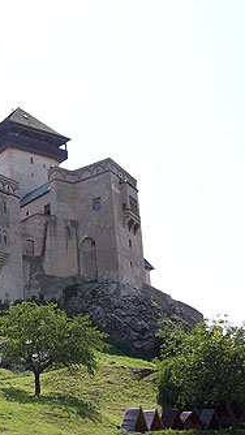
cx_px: -14
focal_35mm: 66
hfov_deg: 17.7
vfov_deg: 31.9
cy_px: 216
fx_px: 762
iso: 80
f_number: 5.4
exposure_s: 1/364
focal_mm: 7.6
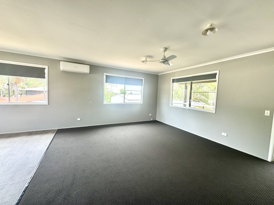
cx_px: 137
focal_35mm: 14
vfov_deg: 85.7
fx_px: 111
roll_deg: -1.7
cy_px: 102
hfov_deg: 102.1
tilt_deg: -3.9
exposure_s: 1/108
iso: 40
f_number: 2.2
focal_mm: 2.22
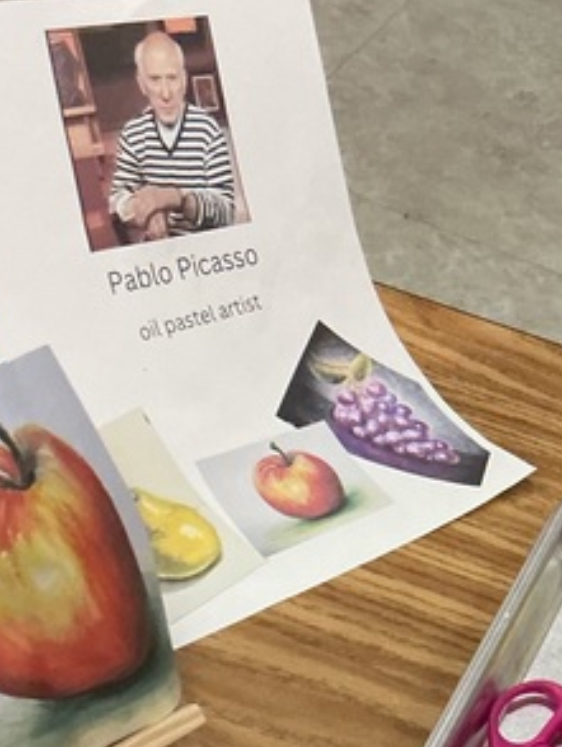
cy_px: 597
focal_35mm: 101
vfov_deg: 19.2
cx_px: 786
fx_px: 2183
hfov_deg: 13.9
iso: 320
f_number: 1.8
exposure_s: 1/30
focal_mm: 3
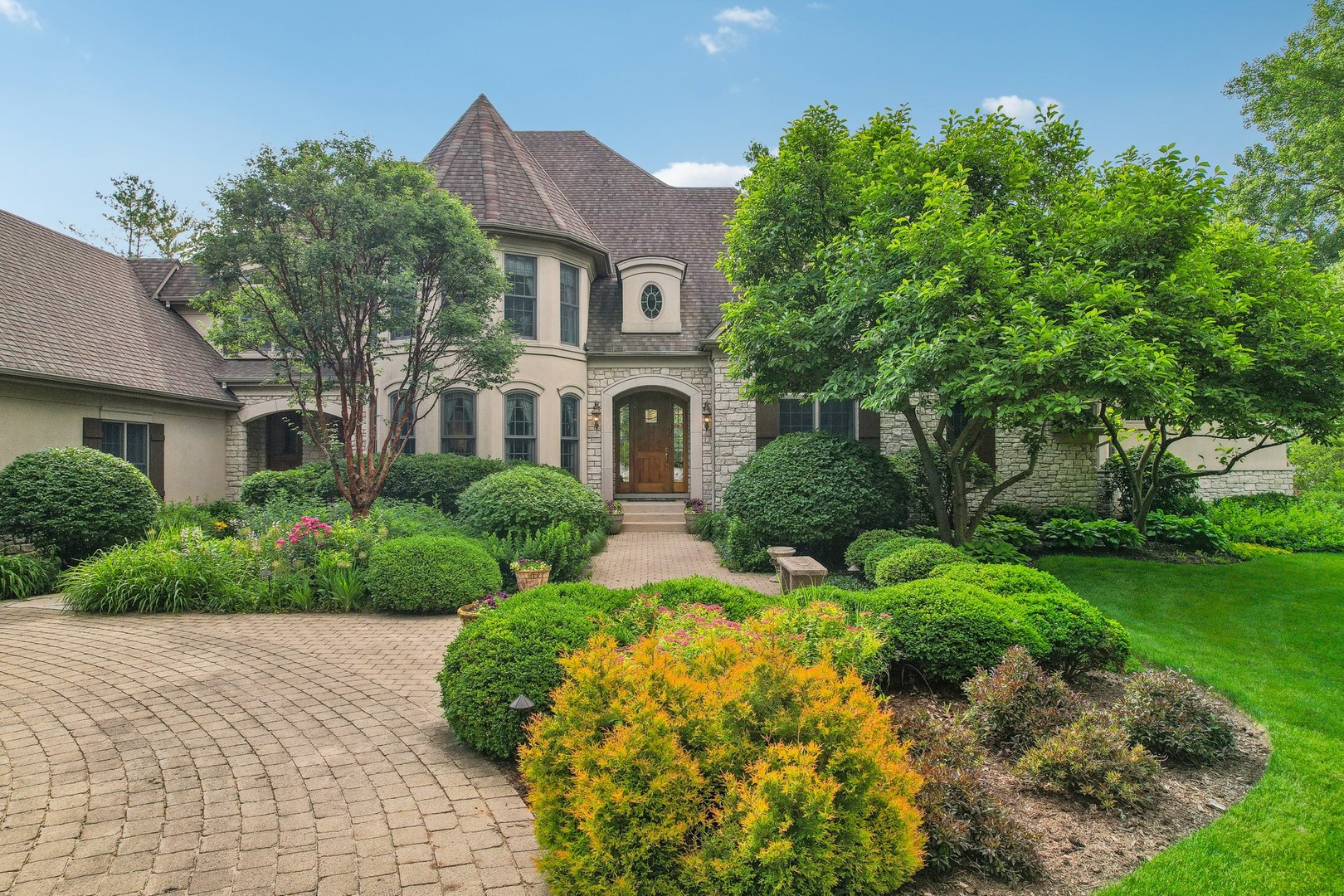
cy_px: 448
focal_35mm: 22
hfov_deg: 78.6
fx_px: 821
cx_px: 672
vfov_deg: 57.2
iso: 100
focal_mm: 8.4
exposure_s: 1/120
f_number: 2.8
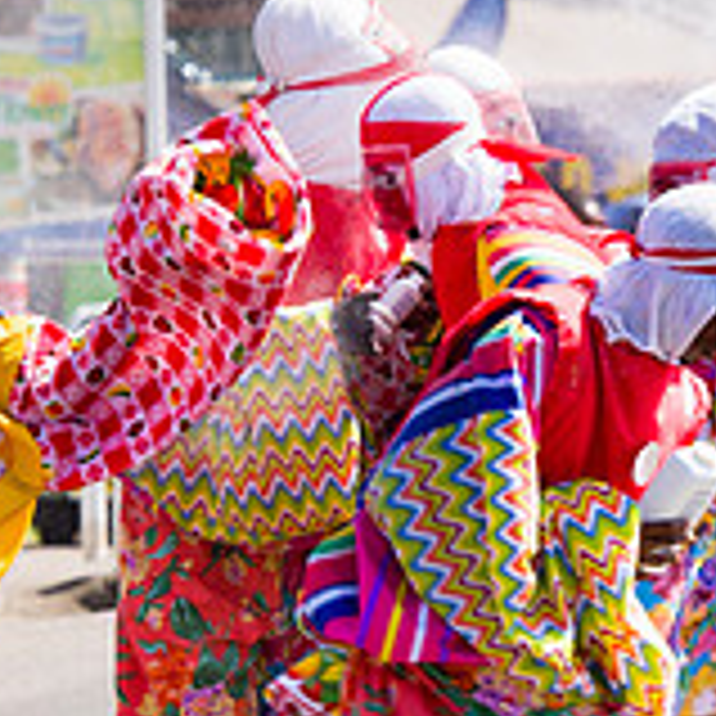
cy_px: 343
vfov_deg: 3.4
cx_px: 776
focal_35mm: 522
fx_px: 12216
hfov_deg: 3.4
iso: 100
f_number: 6.3
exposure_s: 1/200
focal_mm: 145
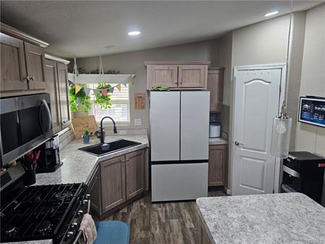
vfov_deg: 58.8
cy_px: 122
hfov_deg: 74.0
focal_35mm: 23
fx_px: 216
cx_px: 162
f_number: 1.7
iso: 320
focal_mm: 6.3
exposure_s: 1/120
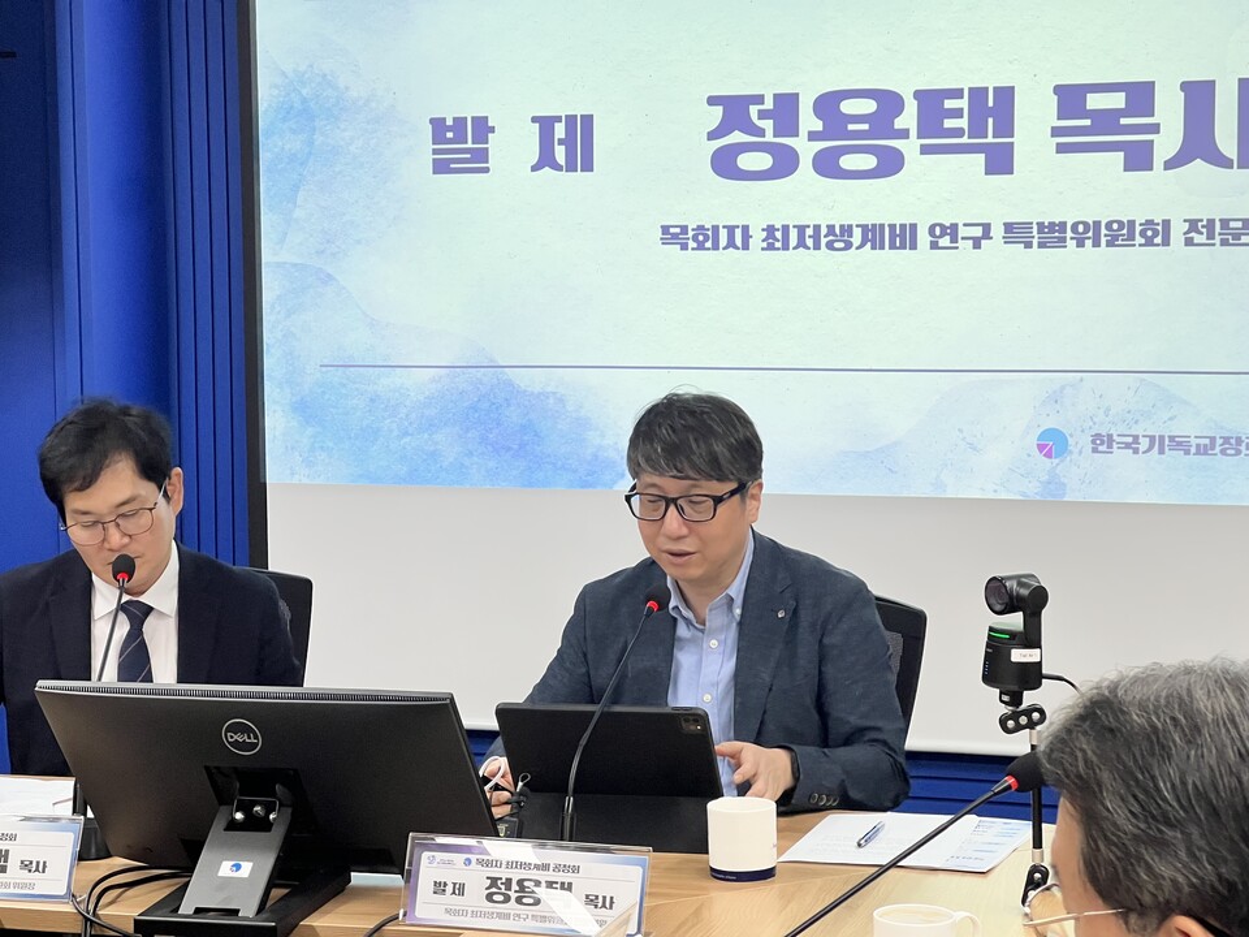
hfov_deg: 25.3
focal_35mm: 77
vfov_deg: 19.1
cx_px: 624
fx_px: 2778
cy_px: 468
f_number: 2.8
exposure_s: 1/120
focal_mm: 9
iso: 160
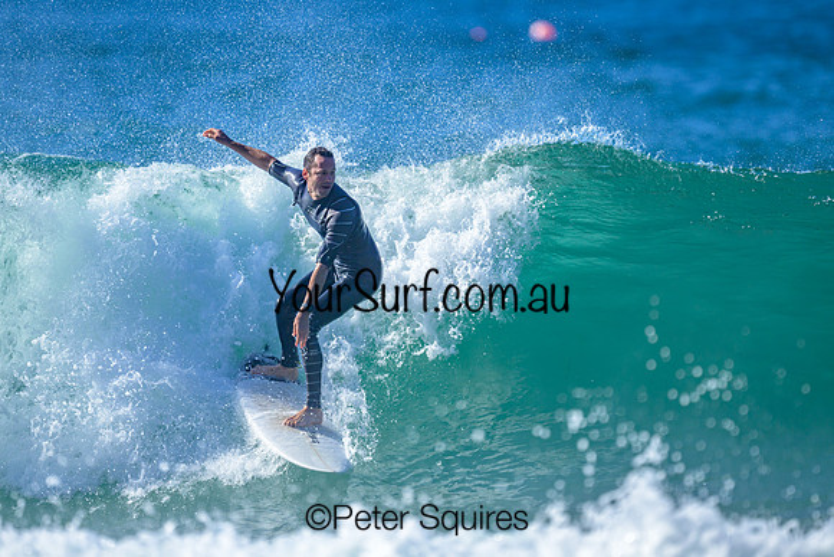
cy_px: 209
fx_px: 23179
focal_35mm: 1000
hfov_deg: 2.1
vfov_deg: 1.4
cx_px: 383
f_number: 6.3
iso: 280
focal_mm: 800
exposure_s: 1/2000
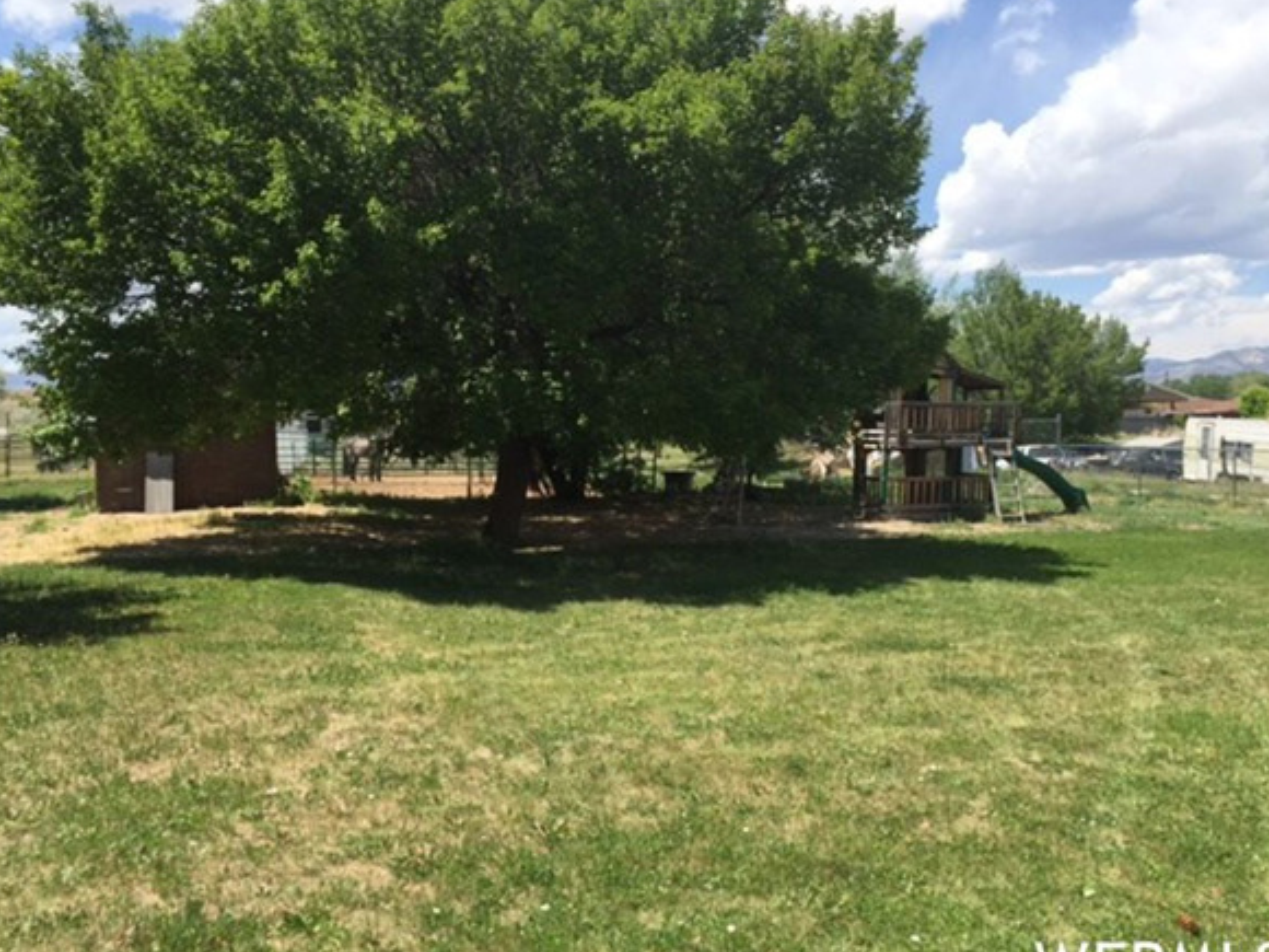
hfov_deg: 56.8
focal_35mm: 32
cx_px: 591
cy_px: 468
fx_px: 1173
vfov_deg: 44.2
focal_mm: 4.15
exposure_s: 1/1522
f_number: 2.2
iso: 32
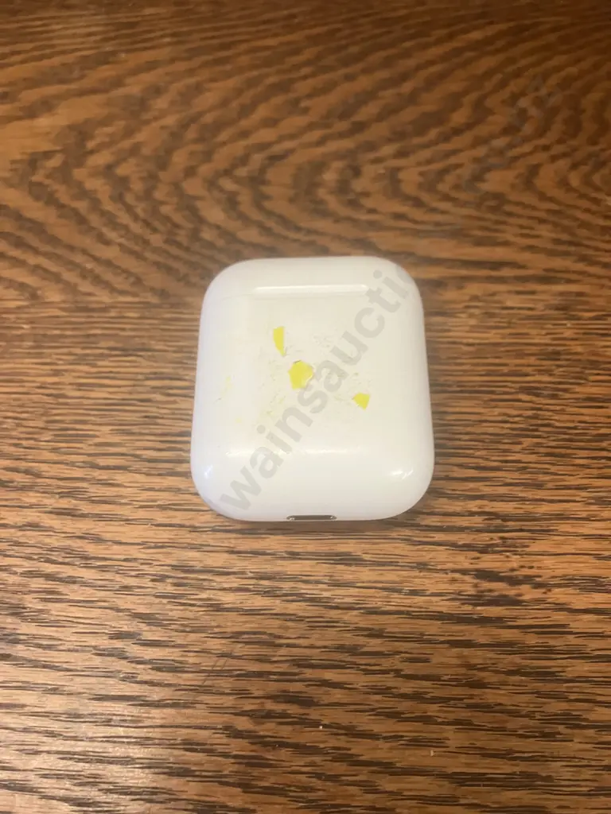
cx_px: 306
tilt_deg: -60.1
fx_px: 659
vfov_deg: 63.4
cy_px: 407
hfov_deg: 49.7
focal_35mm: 28
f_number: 1.8
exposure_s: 1/50
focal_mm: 3.99
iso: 160
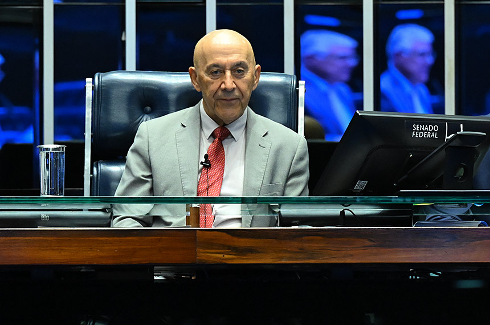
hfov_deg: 6.9
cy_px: 162
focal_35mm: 300
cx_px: 245
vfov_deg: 4.6
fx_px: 4076
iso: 5000
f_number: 5
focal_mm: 200
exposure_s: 1/125
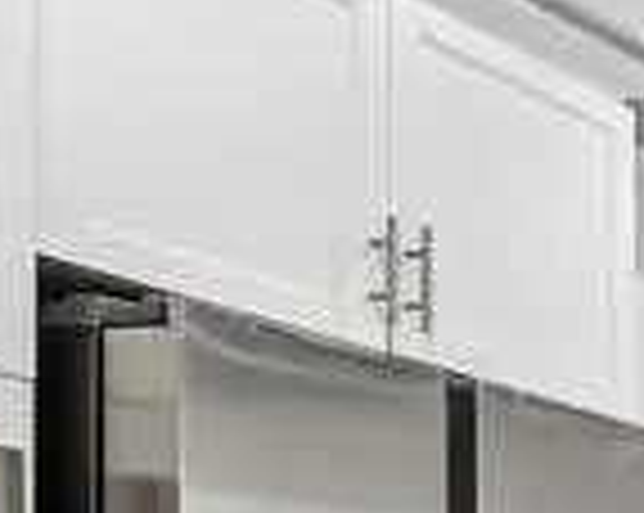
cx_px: 2022
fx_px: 1922
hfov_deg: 10.8
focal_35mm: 101
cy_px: 796
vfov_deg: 14.1
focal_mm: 15
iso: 250
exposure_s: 1/6
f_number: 8
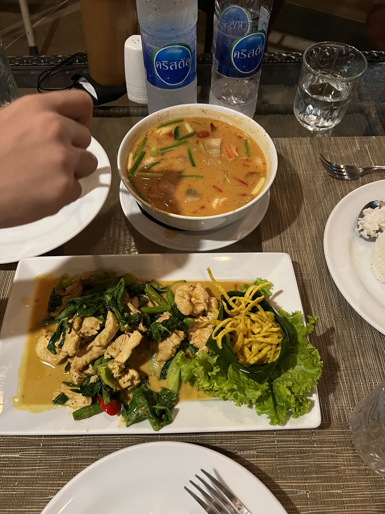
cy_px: 257
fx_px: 386
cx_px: 192
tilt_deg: -57.5
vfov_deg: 67.3
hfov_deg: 53.1
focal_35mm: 26
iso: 500
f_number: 1.5
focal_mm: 5.7
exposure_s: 1/33
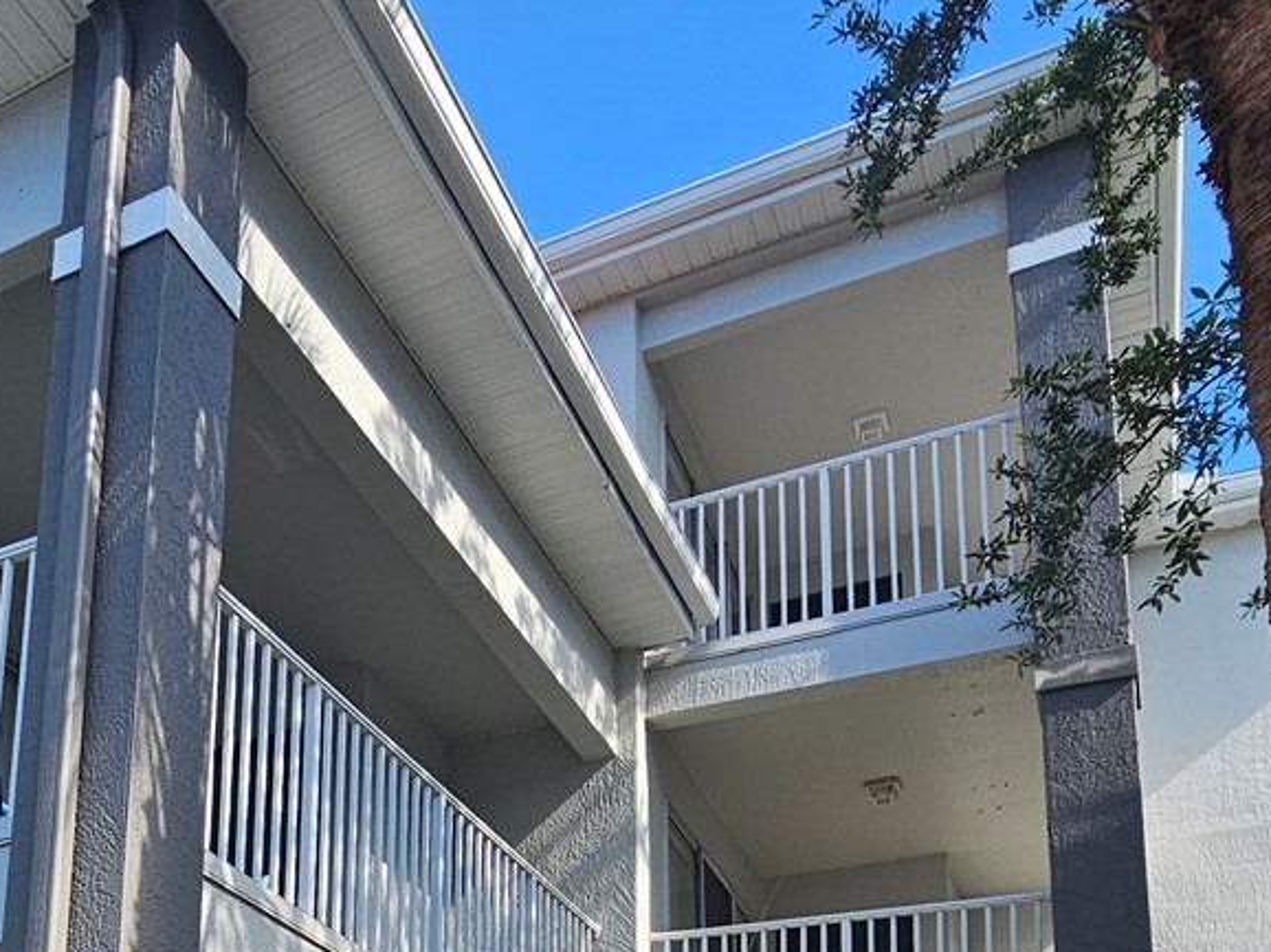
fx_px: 1321
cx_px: 248
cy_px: 1104
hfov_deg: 48.4
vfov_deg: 33.3
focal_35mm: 36
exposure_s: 1/873
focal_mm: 2.2
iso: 50
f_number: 2.2
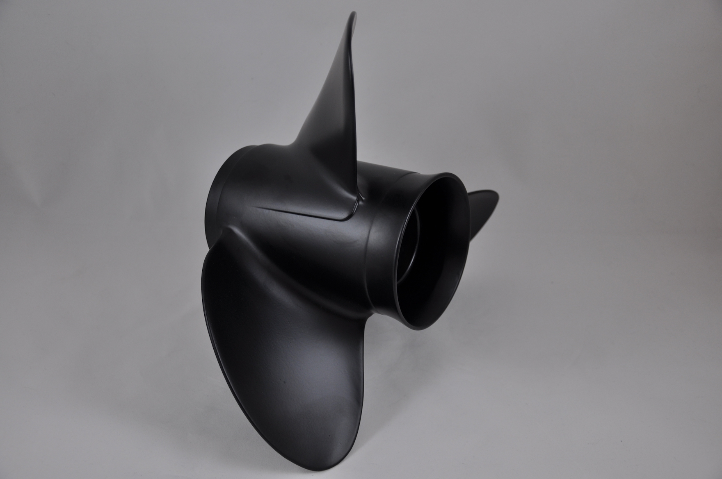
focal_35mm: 48
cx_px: 361
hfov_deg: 41.2
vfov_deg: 28.0
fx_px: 961
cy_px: 240
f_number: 4.2
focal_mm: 32
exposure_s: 1/50
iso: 200
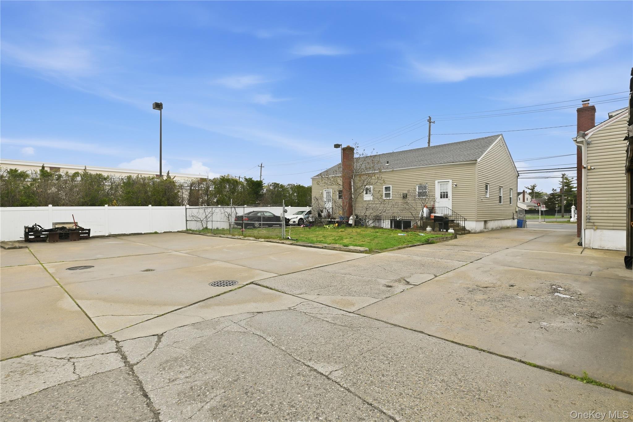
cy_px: 211
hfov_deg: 91.6
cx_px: 316
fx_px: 308
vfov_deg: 68.9
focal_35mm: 18
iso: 100
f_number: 11
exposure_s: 1/80
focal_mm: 17.5
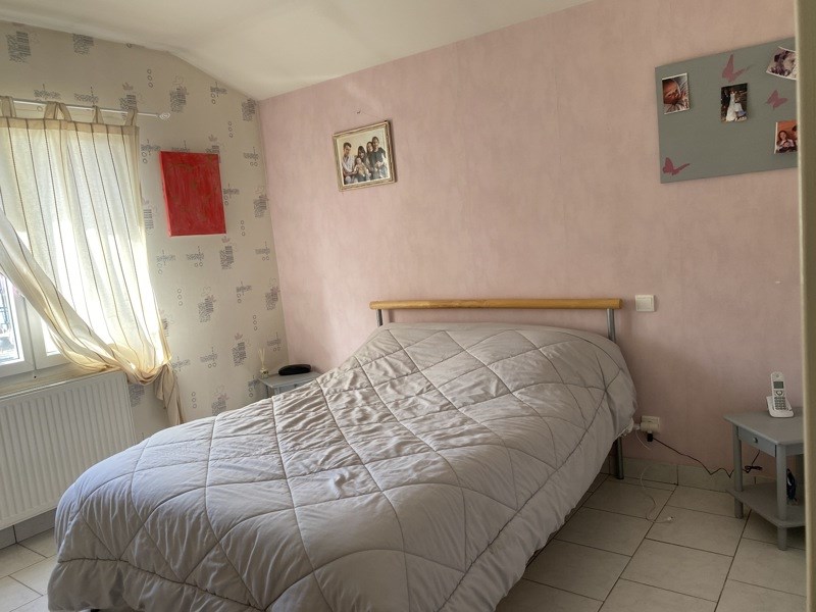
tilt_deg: -7.1
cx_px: 408
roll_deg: +5.5
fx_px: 613
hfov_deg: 67.3
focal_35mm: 26
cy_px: 306
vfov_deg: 53.1
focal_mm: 4.25
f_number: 1.8
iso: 64
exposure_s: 1/121
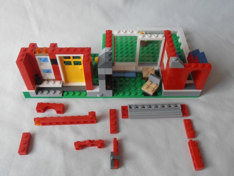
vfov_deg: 38.7
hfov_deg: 50.1
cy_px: 88
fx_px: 250
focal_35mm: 37
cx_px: 117
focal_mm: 6.61
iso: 80
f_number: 3.9
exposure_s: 1/100
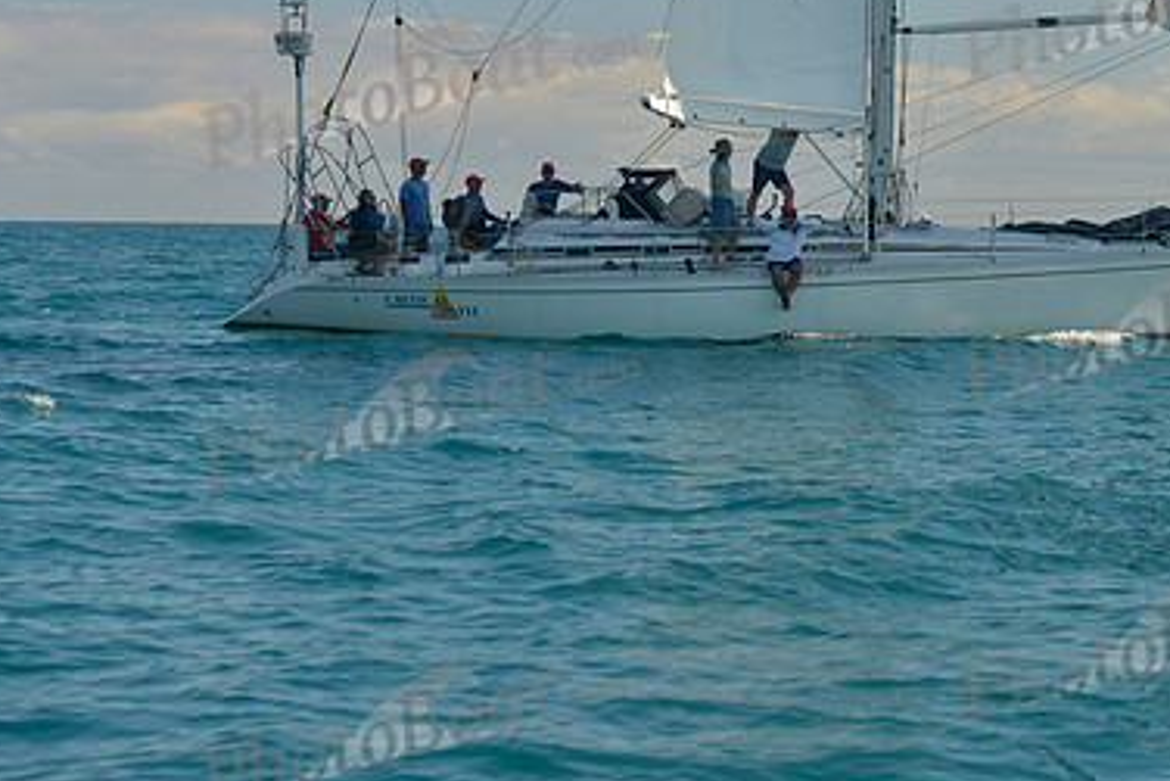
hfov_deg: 18.8
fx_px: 3511
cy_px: 207
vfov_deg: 12.7
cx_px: 803
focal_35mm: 108
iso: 200
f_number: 5
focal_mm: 70
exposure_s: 1/800
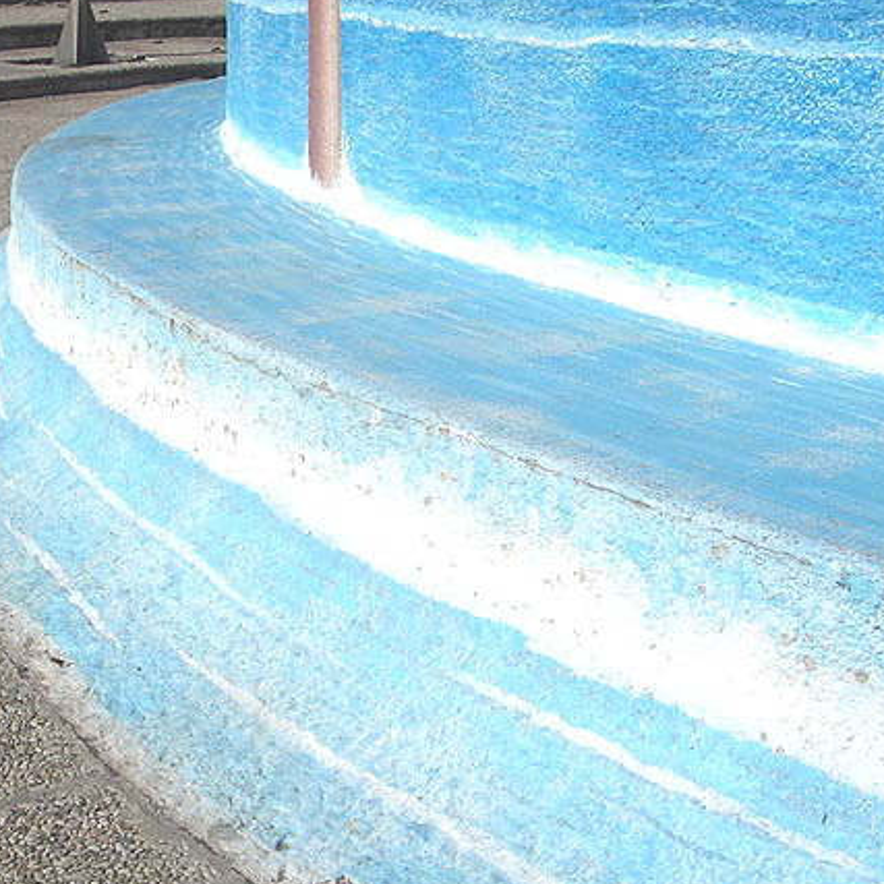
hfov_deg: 28.7
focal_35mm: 58
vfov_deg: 29.5
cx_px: 143
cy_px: 509
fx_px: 1676
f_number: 4.3
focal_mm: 5.8
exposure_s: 1/2000
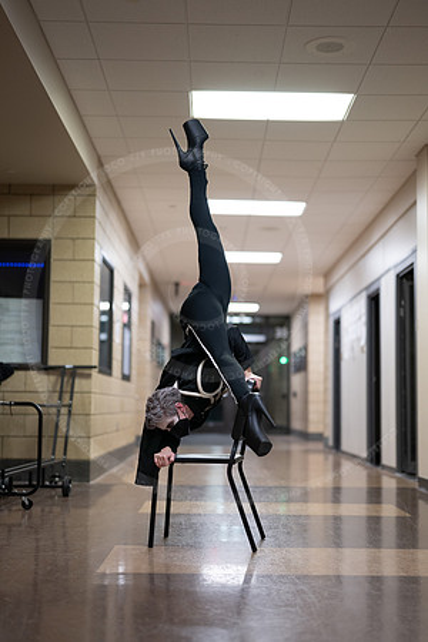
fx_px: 892
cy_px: 321
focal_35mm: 50
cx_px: 214
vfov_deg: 39.6
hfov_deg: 27.0
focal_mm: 50
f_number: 1.3
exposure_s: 1/320
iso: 1000
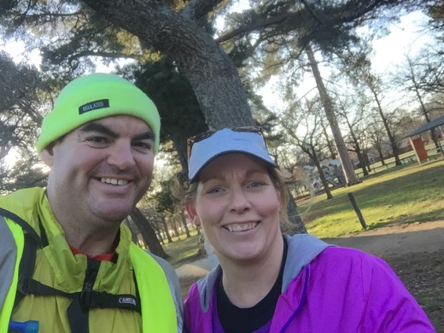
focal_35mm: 31
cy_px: 166
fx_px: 398
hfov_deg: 58.4
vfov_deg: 45.4
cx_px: 222
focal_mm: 2.65
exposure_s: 1/120
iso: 64
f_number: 2.2
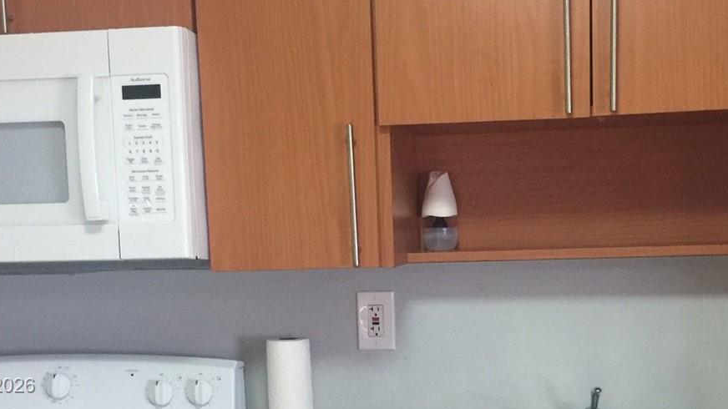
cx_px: 442
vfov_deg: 20.2
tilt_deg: -8.4
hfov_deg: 35.9
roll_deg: -0.2
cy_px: 386
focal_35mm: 58
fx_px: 1119
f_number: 2.2
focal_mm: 4.15
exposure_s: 1/10
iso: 125
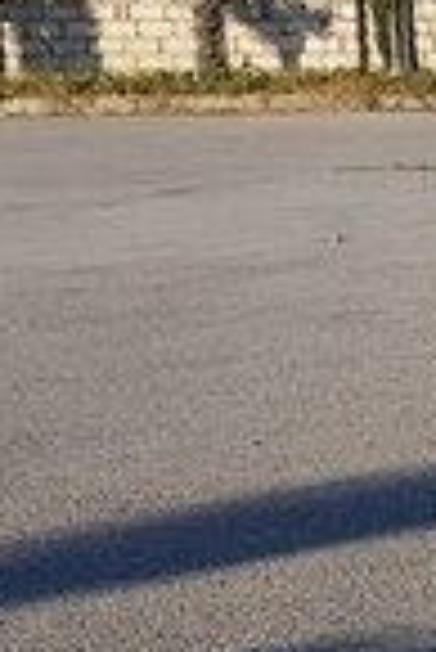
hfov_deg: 8.8
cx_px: 1398
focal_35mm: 123
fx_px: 2229
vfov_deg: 16.6
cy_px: 263
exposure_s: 1/1916
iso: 40
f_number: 1.7
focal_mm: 4.2
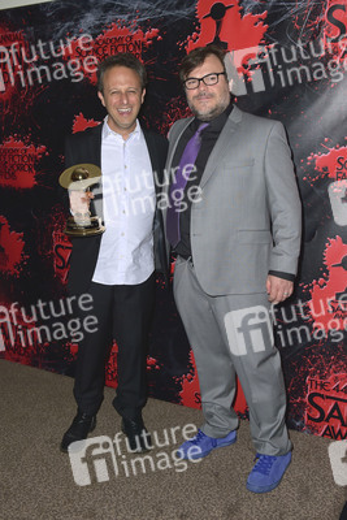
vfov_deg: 58.7
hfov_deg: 41.1
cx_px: 174
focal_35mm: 32
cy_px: 260
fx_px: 462
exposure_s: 1/250
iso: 250
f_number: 6.3
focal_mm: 32
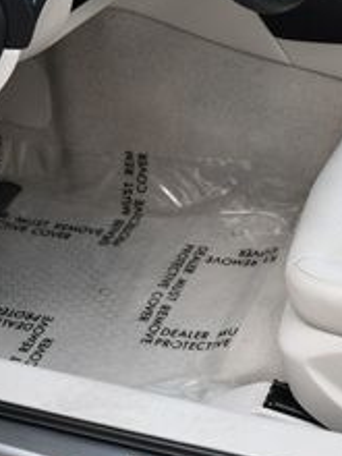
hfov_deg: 14.3
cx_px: 383
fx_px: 1330
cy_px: 31
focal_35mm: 101
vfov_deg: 19.1
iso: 400
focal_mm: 18
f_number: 4
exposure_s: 1/250
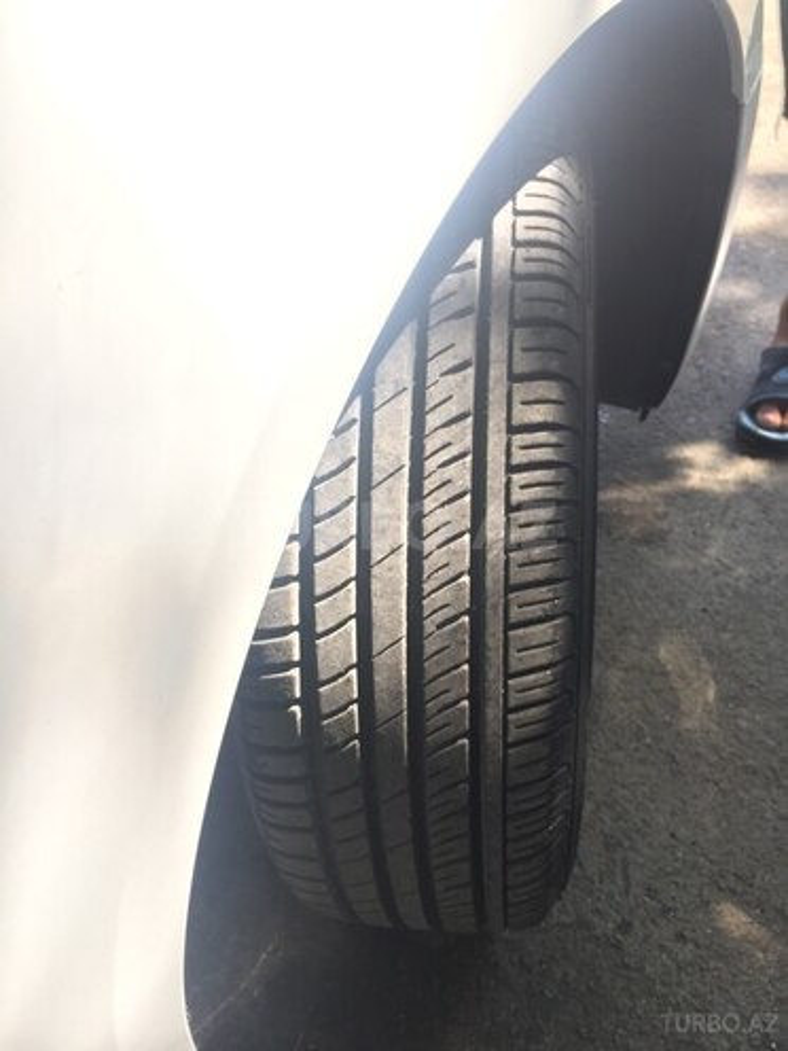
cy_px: 526
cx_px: 394
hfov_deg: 48.2
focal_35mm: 29
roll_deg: +6.6
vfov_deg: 61.7
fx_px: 880
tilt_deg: -43.9
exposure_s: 1/114
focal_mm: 4.15
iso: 32
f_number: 2.2
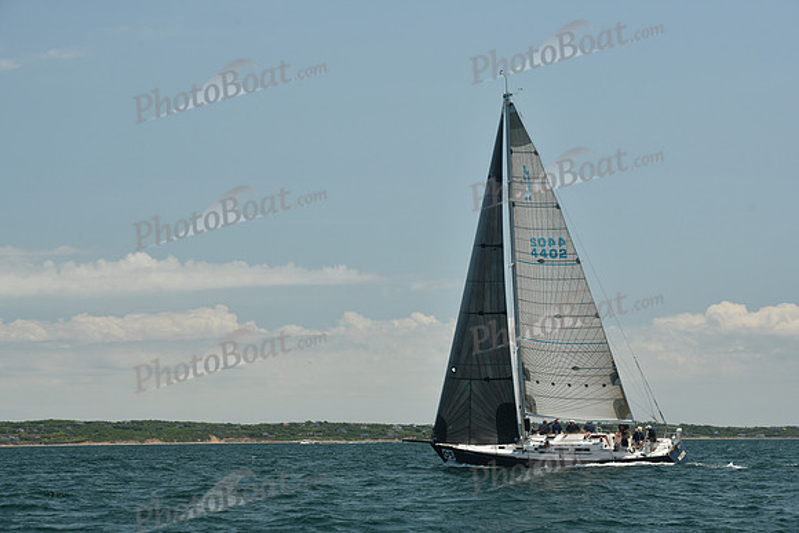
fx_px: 2109
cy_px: 266
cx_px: 400
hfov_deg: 21.5
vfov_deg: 14.4
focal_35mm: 95
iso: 320
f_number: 8
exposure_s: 1/640
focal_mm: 95
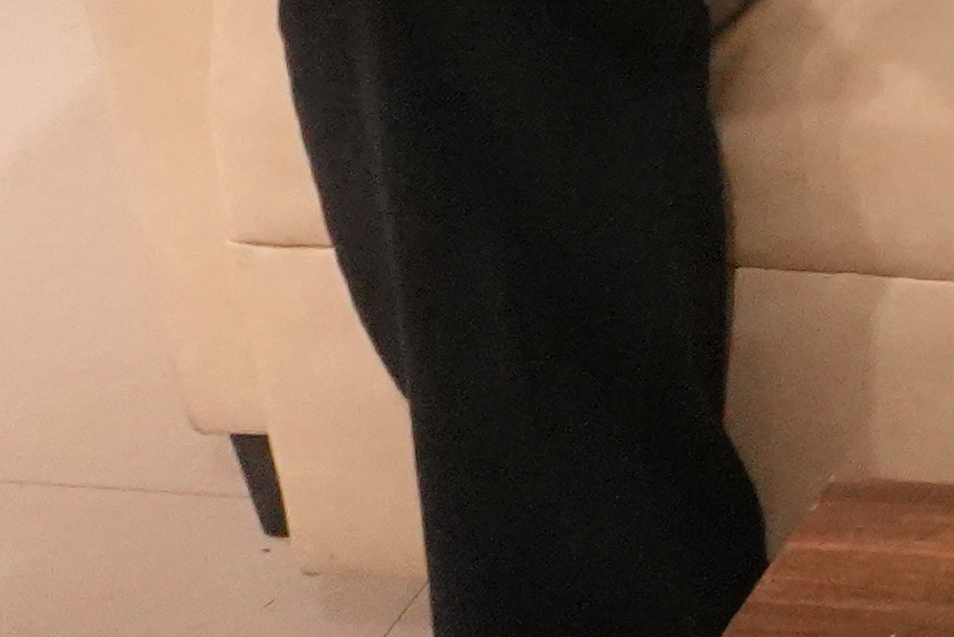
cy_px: -1173
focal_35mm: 149
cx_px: 2707
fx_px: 3949
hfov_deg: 10.5
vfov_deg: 8.1
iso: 3200
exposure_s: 1/160
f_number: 4
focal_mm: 16
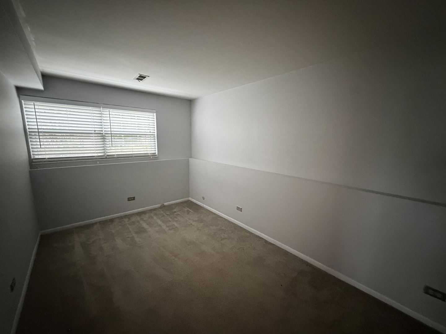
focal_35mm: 14
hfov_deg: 102.1
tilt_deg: -10.5
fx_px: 180
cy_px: 167
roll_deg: -0.6
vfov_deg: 85.7
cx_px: 223
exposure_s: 1/40
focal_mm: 2.22
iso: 1000
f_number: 2.2
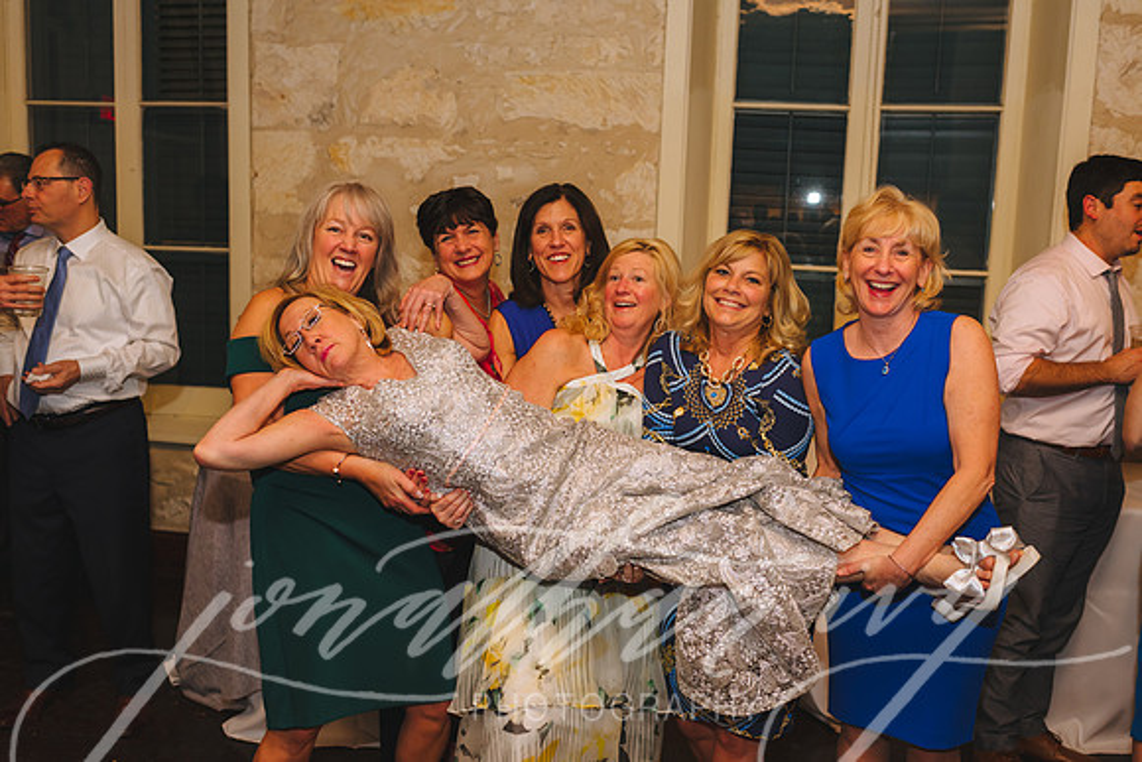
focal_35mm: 35
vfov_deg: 37.9
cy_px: 381
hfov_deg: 54.4
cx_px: 571
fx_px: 1110
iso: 1600
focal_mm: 35
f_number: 3.5
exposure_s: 1/160
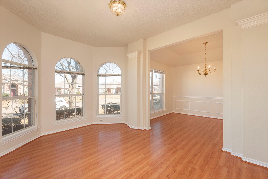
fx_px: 119
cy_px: 90
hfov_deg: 96.7
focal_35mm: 16
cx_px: 134
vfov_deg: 73.8
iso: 100
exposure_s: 1/6
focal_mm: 16
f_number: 7.1
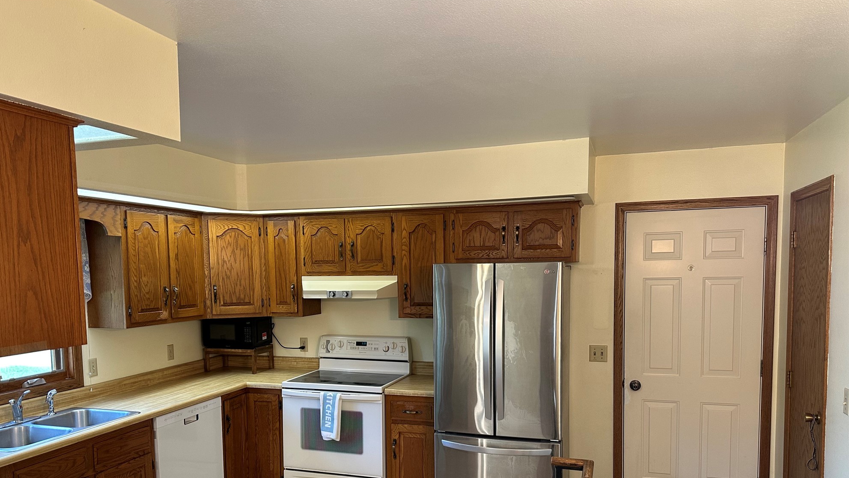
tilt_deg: -4.3
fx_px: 608
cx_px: 411
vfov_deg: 42.4
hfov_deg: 69.8
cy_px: 316
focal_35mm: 27
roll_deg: +0.8
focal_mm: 6.86
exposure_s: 1/60
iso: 160
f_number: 1.78
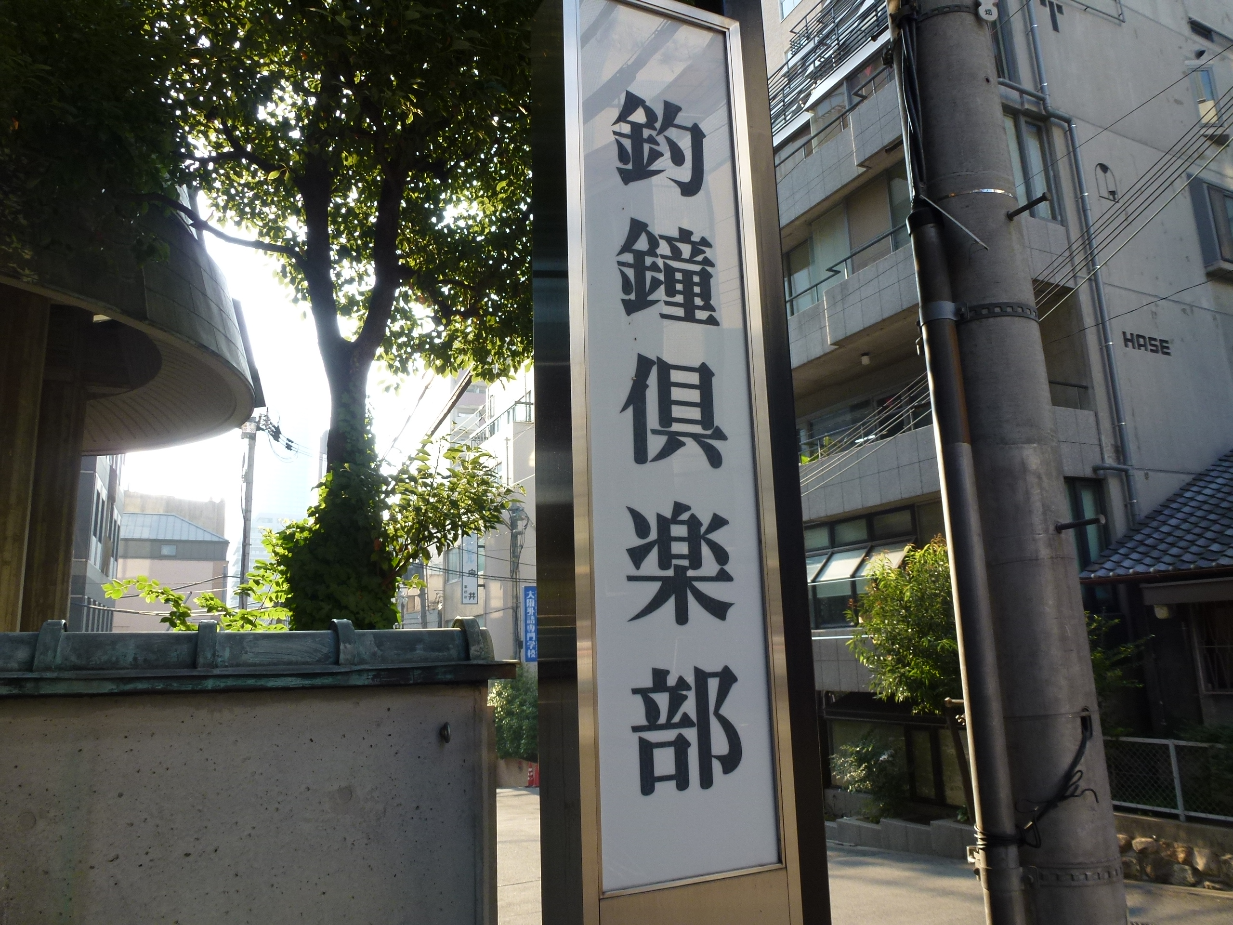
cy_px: 462
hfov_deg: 71.6
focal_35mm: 24
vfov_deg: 56.8
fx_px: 855
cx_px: 616
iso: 100
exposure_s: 1/125
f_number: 4
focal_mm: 4.3
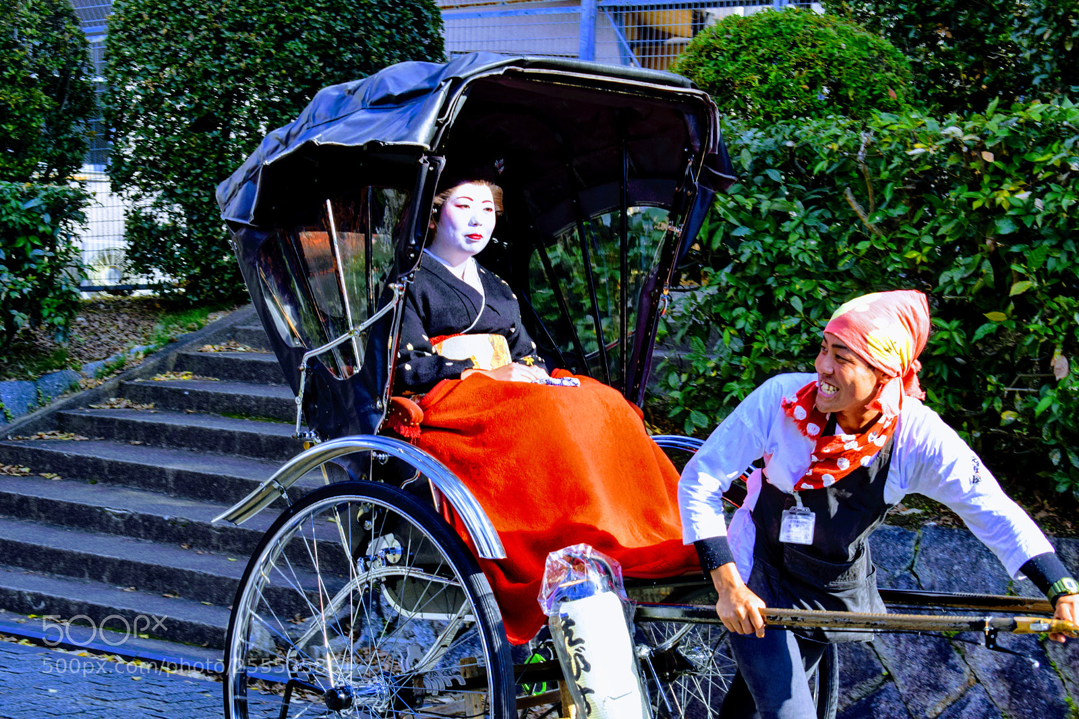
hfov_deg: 24.6
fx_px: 2472
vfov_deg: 16.5
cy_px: 360
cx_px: 540
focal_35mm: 82
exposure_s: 1/250
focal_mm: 55
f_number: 8
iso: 320
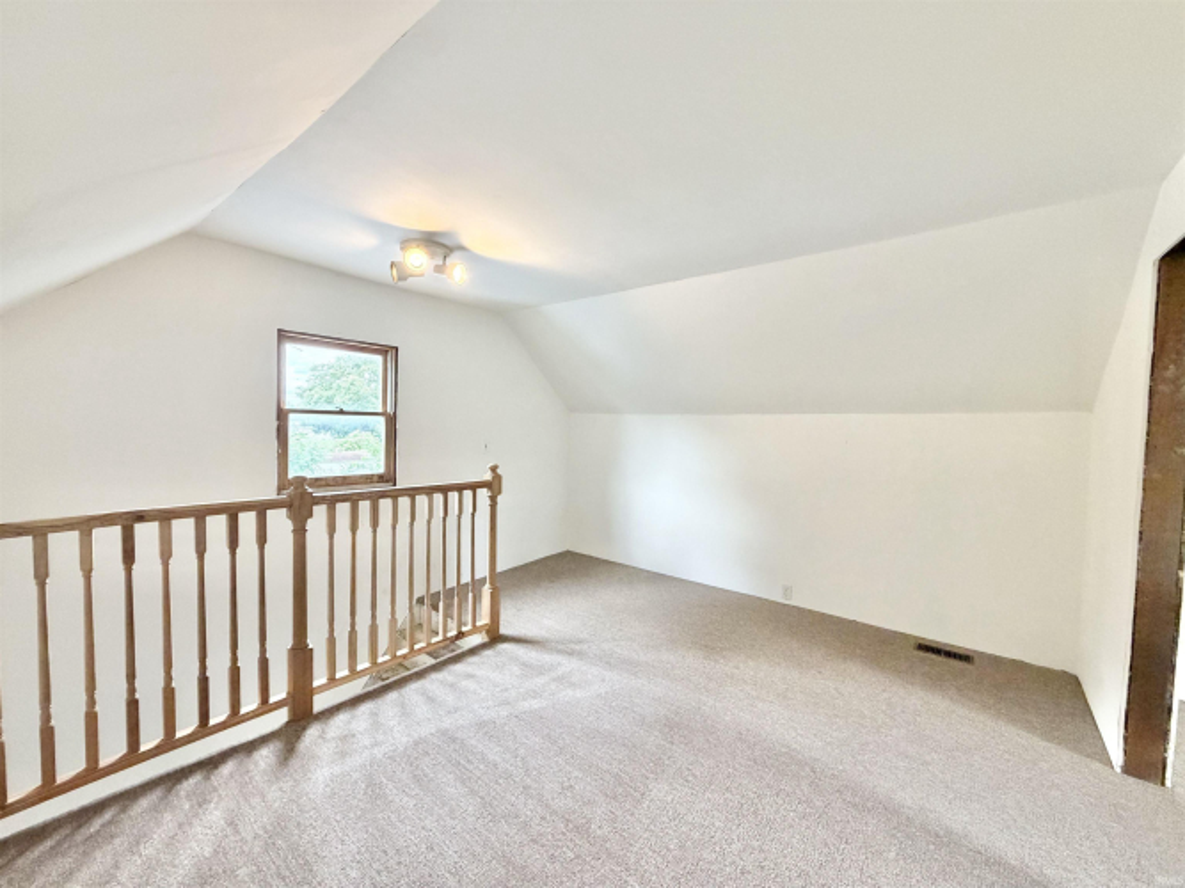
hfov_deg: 102.1
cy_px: 444
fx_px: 479
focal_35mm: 14
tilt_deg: -2.0
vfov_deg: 85.7
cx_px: 592
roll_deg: -1.0
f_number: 2.2
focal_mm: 2.22
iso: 320
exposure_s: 1/120
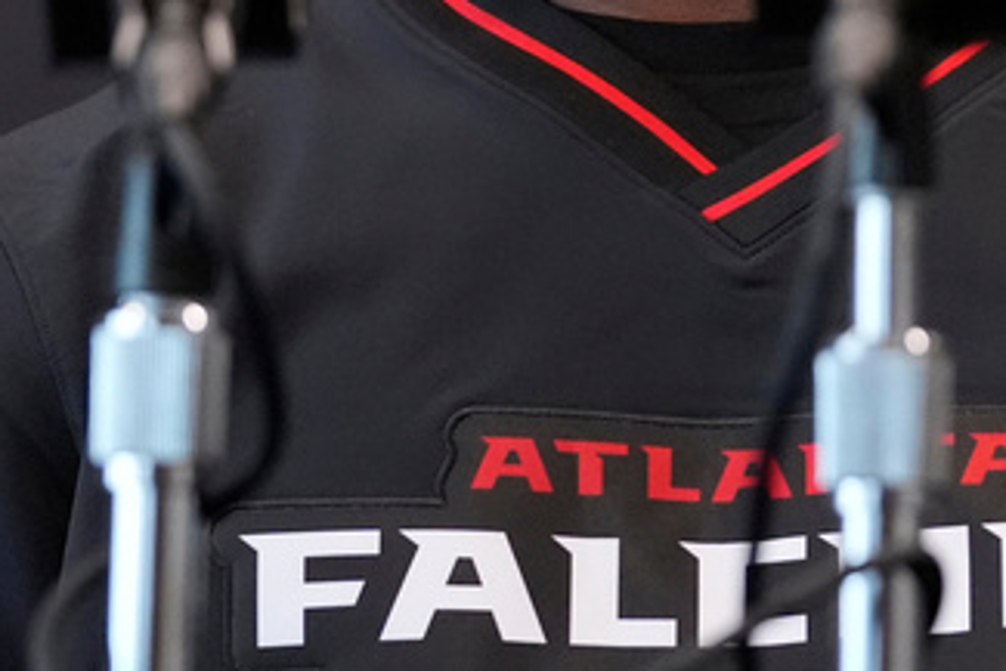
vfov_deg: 3.8
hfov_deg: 5.7
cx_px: 802
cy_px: -114
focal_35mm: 362
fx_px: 10120
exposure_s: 1/1000
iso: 5000
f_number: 3.2
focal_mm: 115
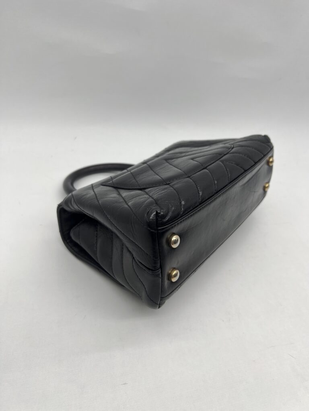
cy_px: 206
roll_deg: -11.4
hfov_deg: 53.1
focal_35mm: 26
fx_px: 309
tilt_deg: -36.0
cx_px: 154
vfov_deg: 67.3
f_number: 1.5
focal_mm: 5.7
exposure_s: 1/192
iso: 40
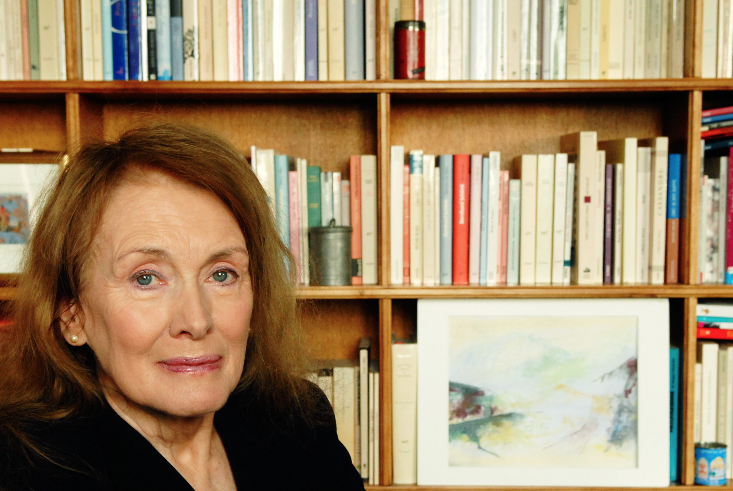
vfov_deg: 20.6
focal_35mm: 66
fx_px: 1345
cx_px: 382
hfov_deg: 30.5
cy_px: 321
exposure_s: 1/100
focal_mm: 30
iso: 400
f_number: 7.1
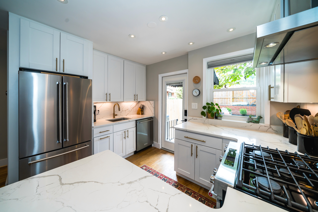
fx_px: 106
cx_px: 159
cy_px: 106
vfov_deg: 90.0
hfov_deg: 112.6
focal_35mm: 12
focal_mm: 12
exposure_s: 1/25
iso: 320
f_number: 5.6
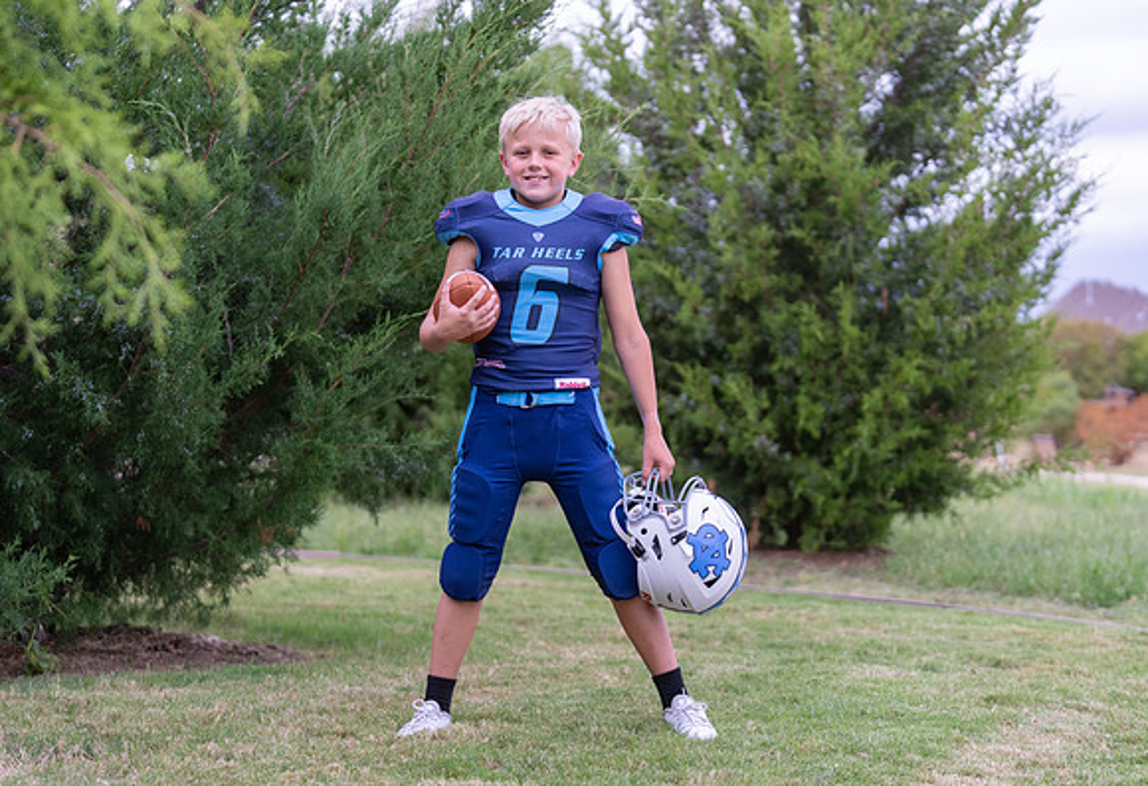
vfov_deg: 17.7
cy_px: 392
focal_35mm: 79
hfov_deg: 25.6
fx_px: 2527
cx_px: 574
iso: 640
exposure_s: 1/320
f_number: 2.8
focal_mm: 70
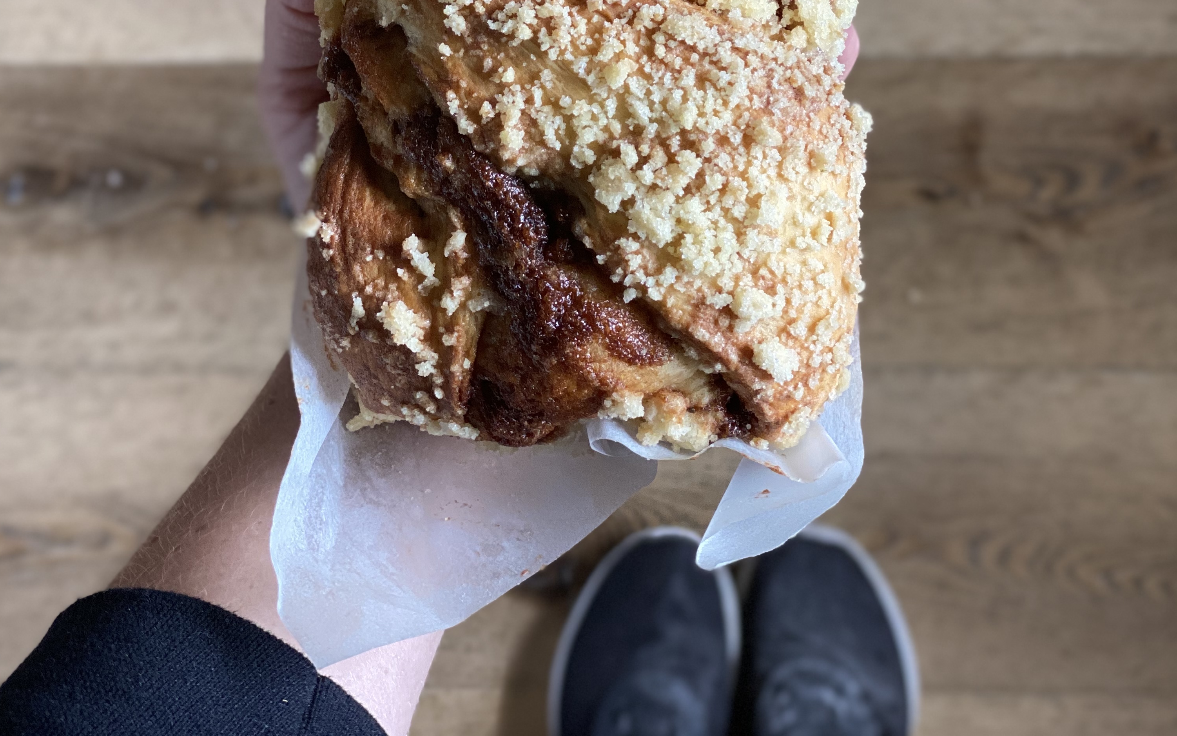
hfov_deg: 27.8
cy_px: 8
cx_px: 588
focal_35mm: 74
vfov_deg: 17.2
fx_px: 2374
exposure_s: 1/120
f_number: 2
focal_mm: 6
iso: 80
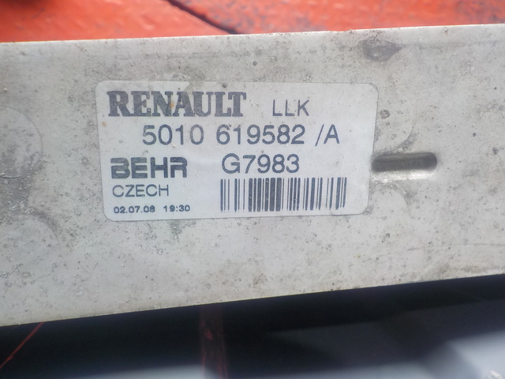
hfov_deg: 60.0
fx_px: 438
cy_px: 190
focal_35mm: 30
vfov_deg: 46.8
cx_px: 252
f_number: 3.3
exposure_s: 1/40
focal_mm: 4.1
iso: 125
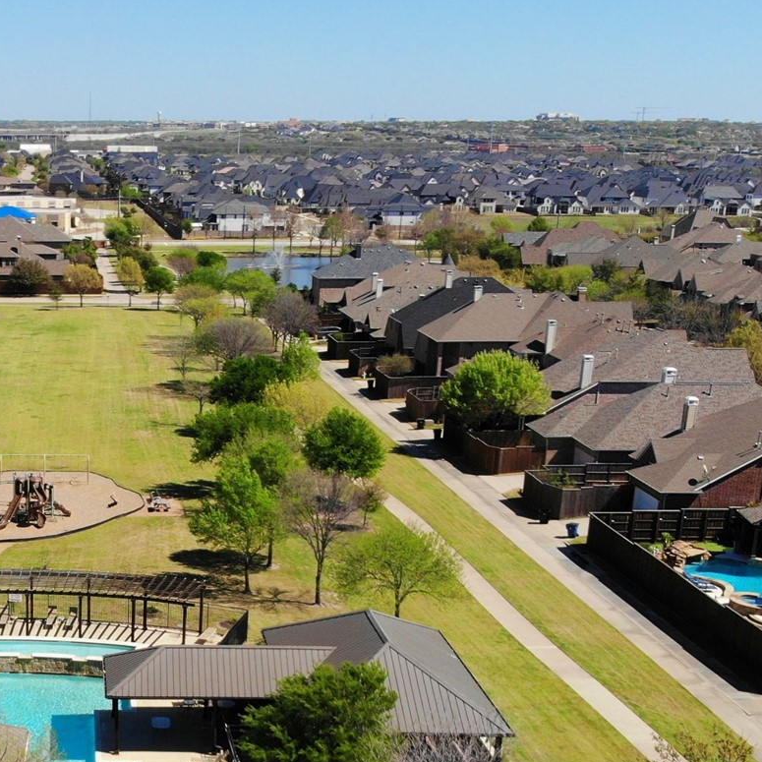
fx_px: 1395
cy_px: 610
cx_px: 70
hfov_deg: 29.3
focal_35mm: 56
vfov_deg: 29.8
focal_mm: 4.5
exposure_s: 1/1081
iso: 100
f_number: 2.8
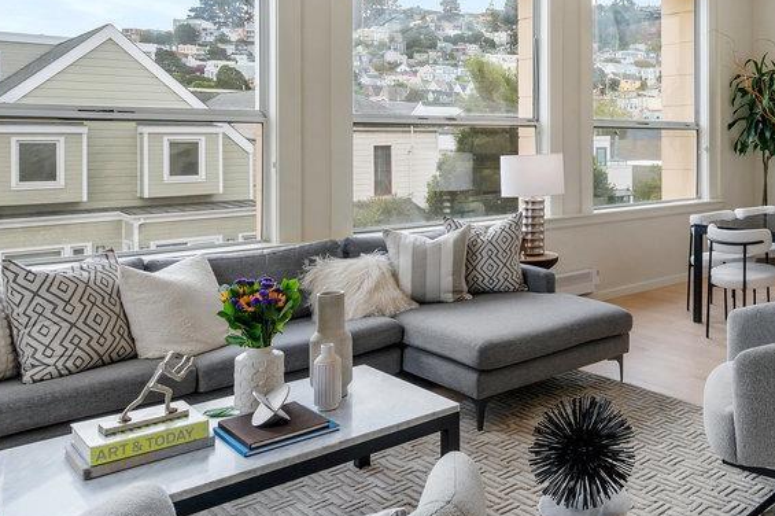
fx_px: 731
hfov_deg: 50.5
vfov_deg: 38.0
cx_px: 675
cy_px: 137
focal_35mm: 34
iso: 400
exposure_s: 1/80
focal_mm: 16
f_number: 9
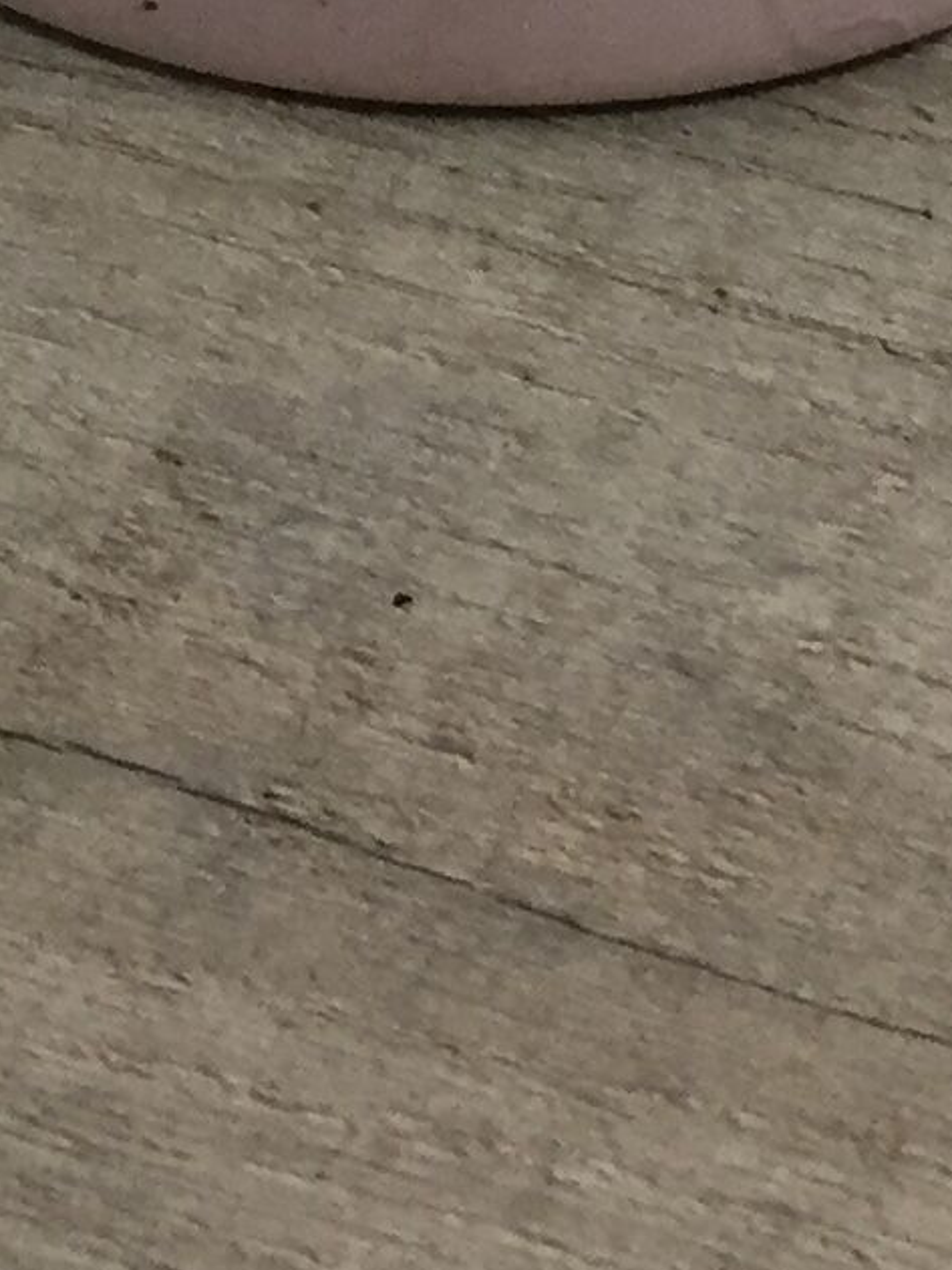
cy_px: -551
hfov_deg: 9.9
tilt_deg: -37.3
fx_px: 5502
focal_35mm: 150
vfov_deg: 12.6
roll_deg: +4.9
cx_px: 322
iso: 160
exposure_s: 1/33
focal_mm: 4.15
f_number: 2.2
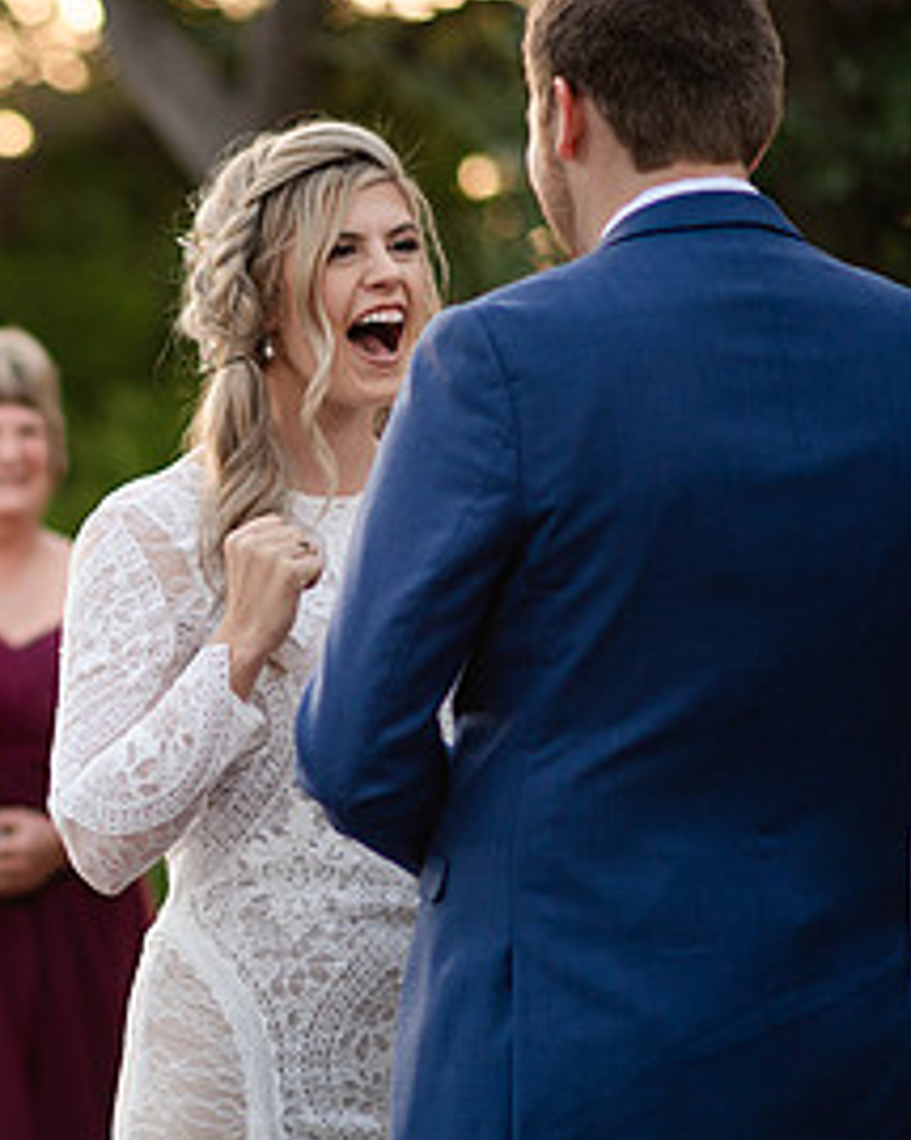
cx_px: -216
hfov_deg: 8.9
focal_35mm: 172
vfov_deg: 11.2
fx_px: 5800
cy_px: 659
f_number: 1.8
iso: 200
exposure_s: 1/400
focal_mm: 85
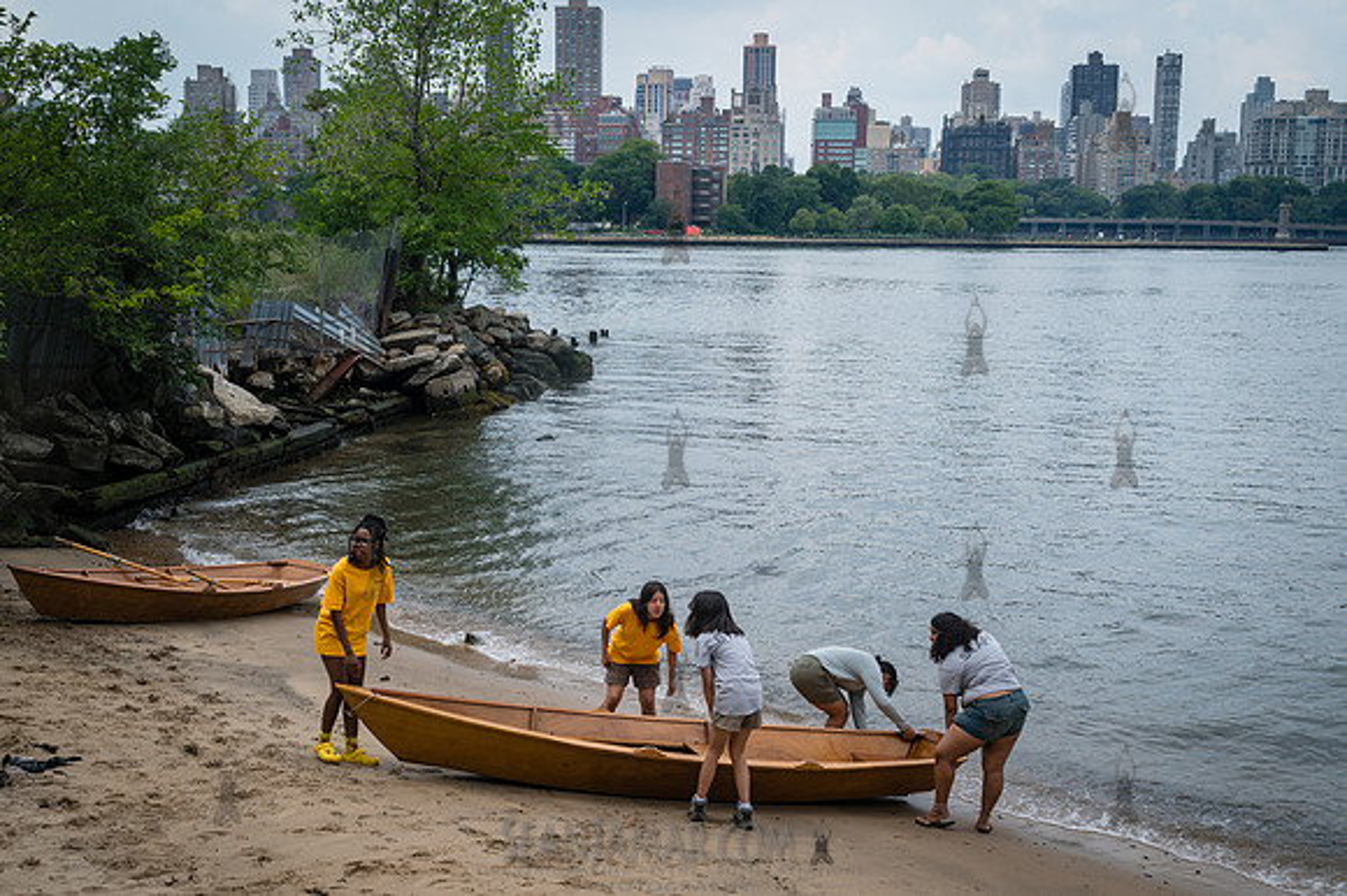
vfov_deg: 31.9
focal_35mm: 42
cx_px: 678
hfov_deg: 46.5
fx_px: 1567
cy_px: 510
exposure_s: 1/640
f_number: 5
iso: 160
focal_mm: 35
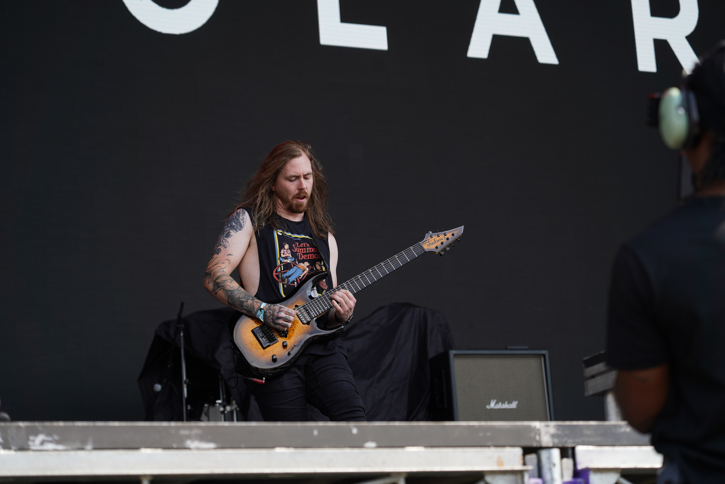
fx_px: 2114
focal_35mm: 105
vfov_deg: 13.0
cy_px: 242
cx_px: 362
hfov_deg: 19.5
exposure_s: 1/320
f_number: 5
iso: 100
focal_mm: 105
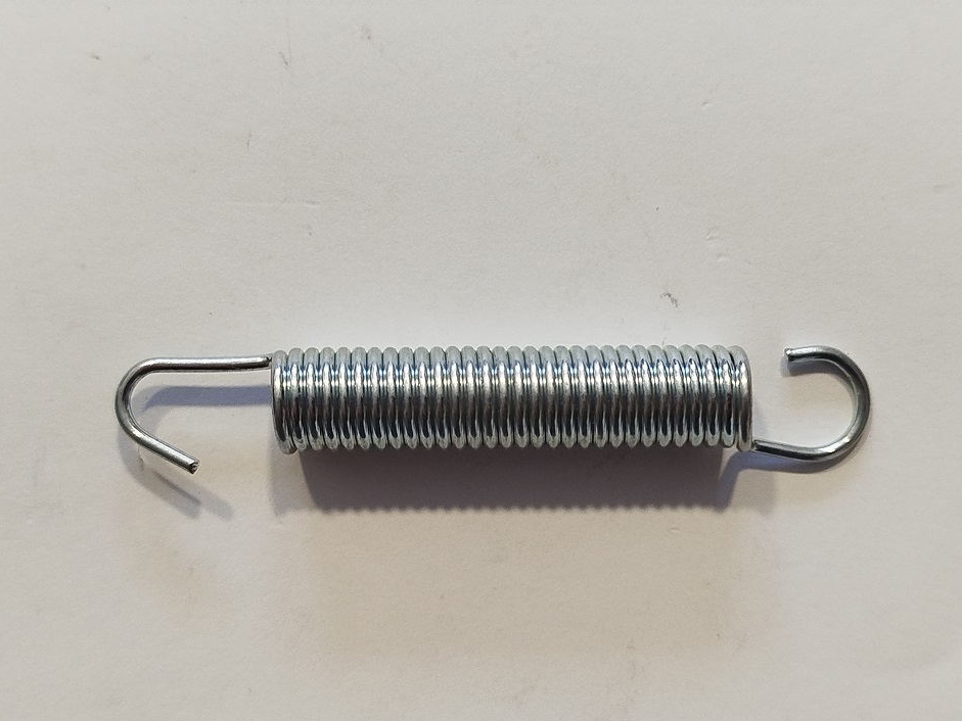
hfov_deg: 37.5
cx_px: 484
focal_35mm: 51
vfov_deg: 28.6
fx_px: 1418
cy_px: 375
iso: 400
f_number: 1.7
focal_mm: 5.31
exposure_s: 1/33
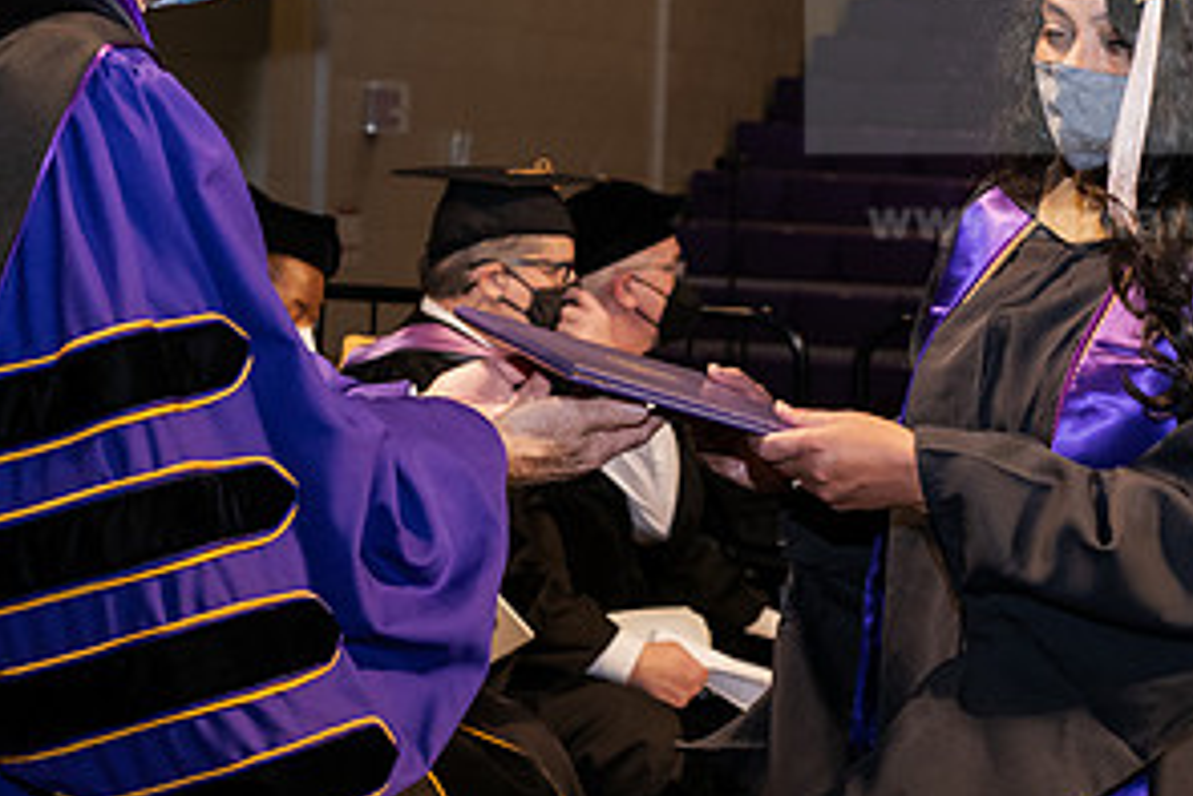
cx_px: 683
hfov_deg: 16.8
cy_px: 305
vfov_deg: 11.2
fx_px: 4045
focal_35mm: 122
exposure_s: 1/200
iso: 1600
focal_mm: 62
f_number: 6.3
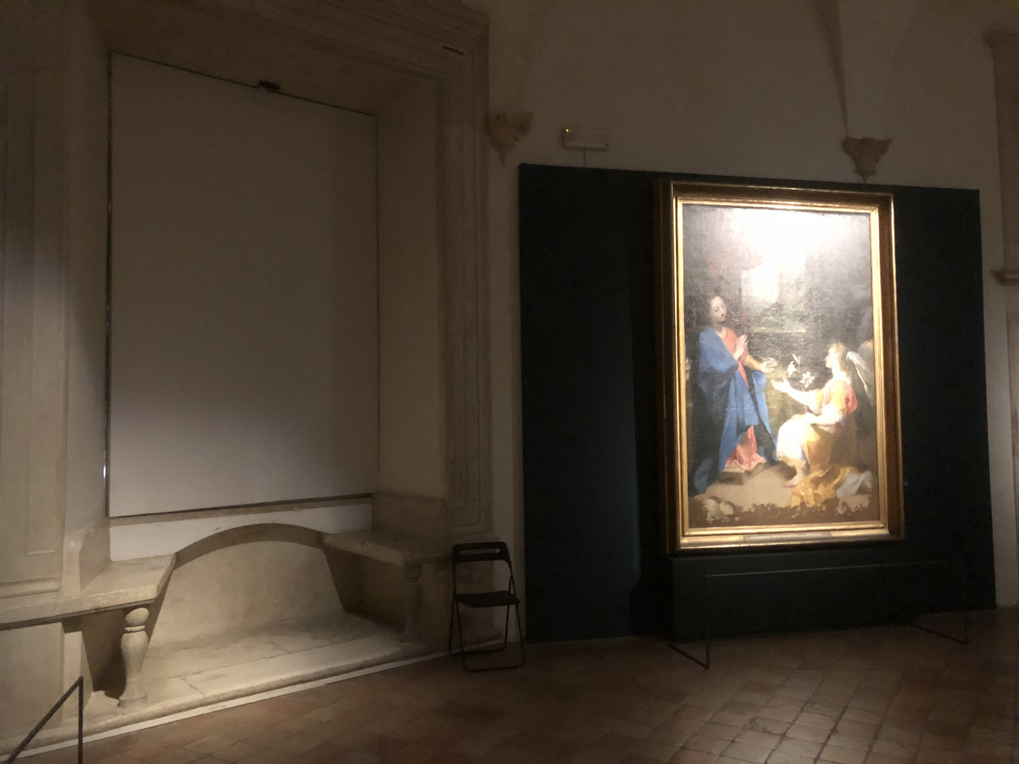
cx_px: 510
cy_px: 382
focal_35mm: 28
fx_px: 824
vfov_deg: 49.7
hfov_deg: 63.4
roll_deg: +1.4
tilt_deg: +1.5
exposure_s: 1/4
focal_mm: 4
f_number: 1.8
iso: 250
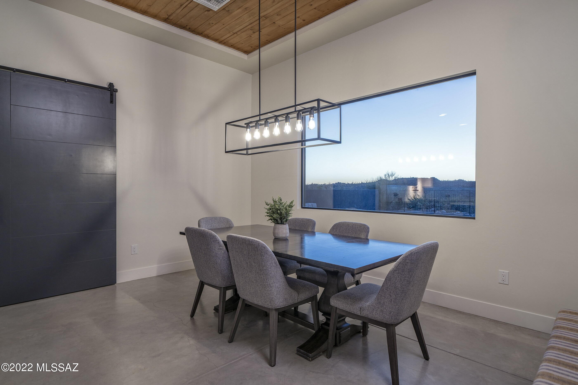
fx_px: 289
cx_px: 289
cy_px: 192
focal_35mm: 18
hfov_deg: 90.0
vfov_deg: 67.4
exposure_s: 1/6
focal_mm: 18
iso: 100
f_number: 6.3
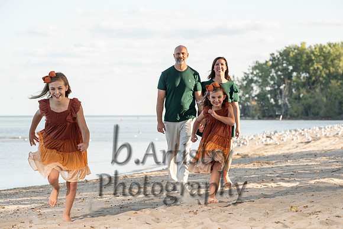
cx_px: 178
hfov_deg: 16.1
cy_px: 115
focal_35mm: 127
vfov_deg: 10.8
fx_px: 1215
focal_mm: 120
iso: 200
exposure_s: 1/400
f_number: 5.6
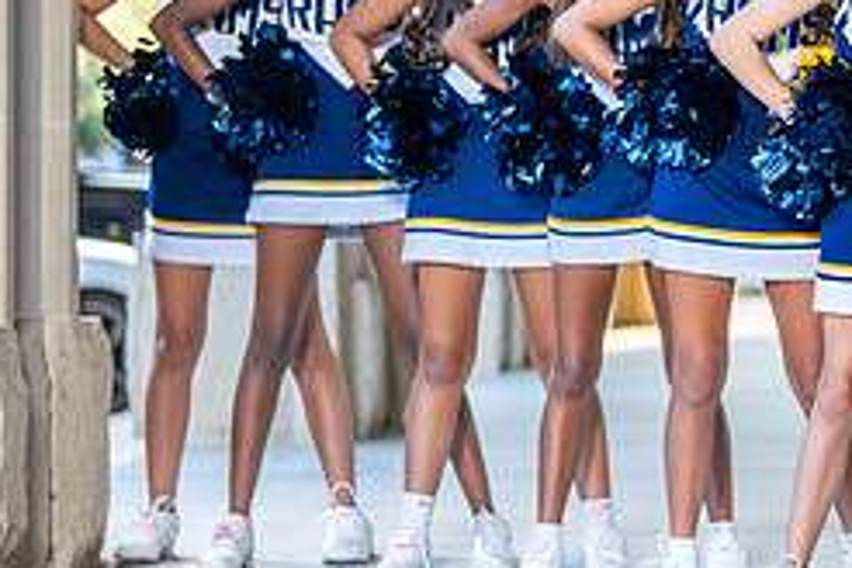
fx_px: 2792
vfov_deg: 11.6
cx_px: 939
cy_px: 140
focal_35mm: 118
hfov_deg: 16.8
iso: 125
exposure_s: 1/400
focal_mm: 50
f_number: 1.4
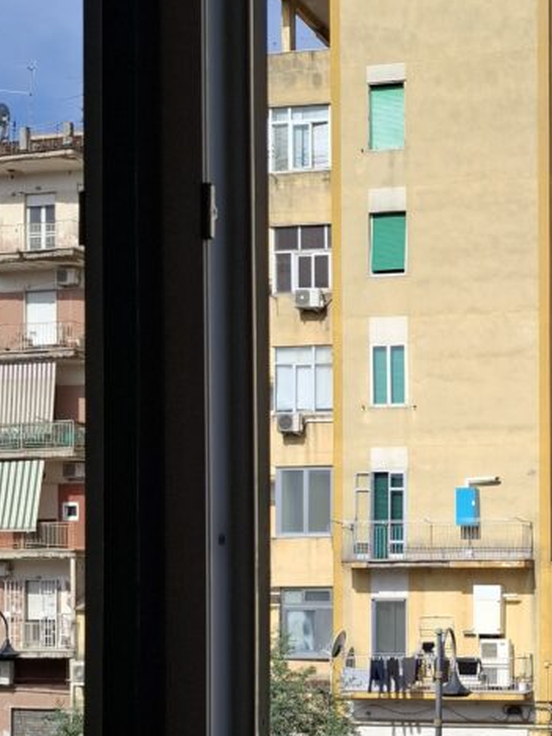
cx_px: 583
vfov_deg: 31.9
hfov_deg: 23.5
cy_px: 587
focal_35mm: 59
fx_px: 1254
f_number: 1.8
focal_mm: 5.54
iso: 50
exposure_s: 1/2364
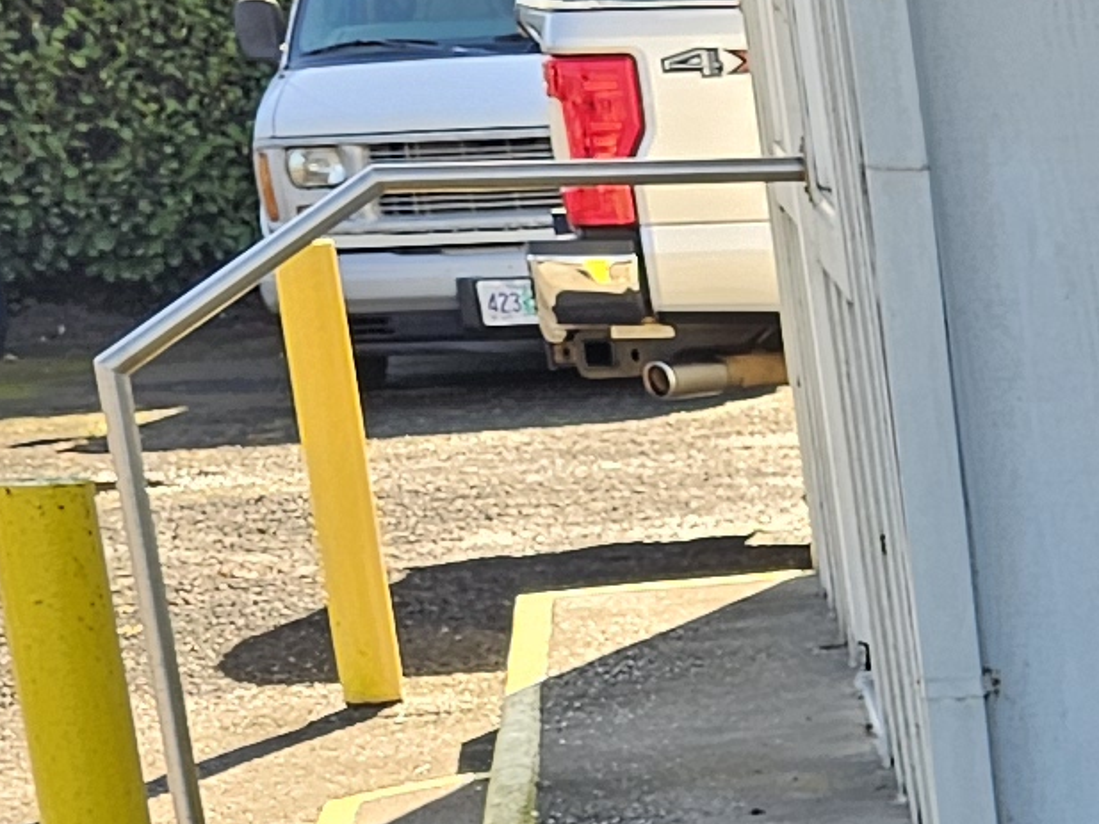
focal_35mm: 149
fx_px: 4731
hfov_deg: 10.5
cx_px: 3021
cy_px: 1306
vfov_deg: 9.6
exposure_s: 1/180
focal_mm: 6.3
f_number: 1.7
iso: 20
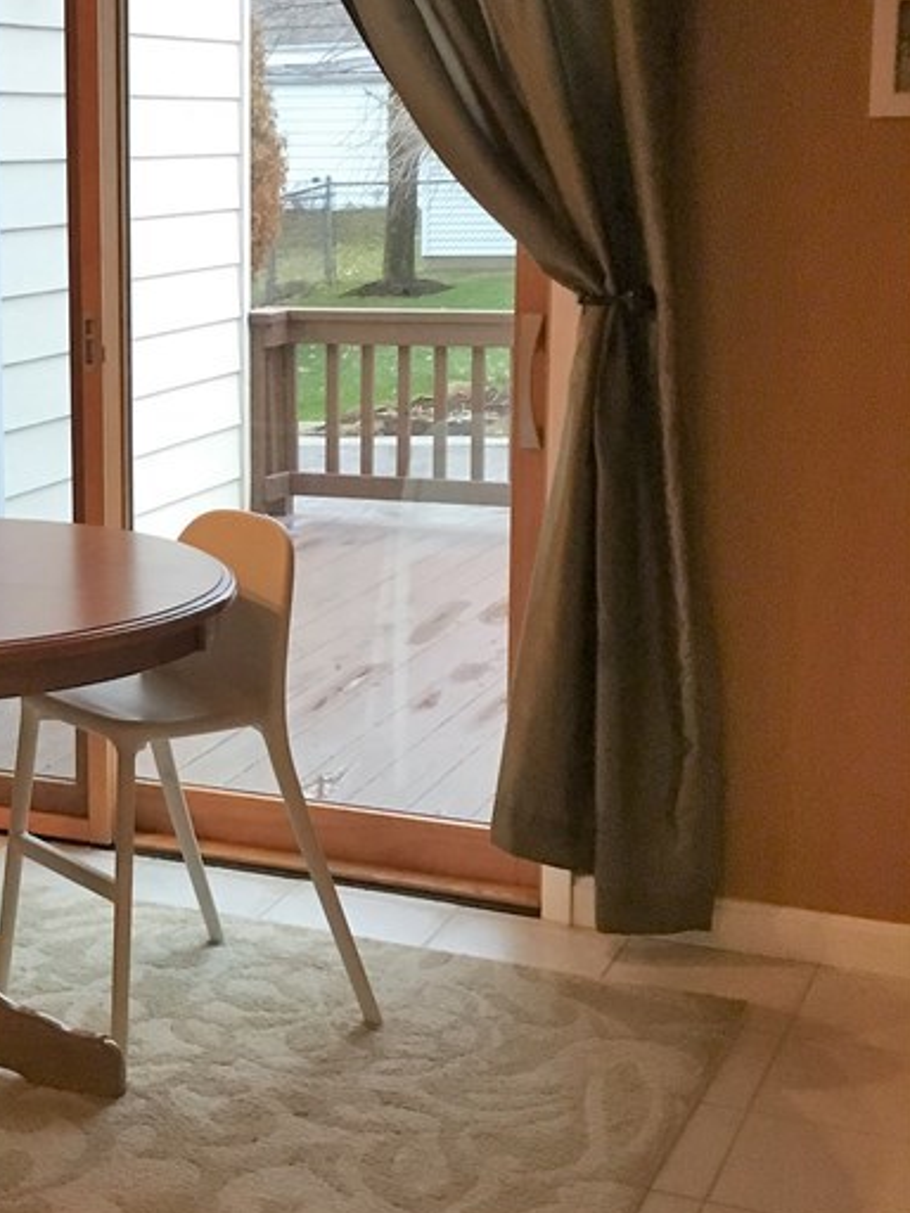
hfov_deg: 22.7
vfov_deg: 31.1
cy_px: 488
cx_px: 5
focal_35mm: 62
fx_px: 2173
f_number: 2.4
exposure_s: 1/30
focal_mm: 3.3
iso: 125
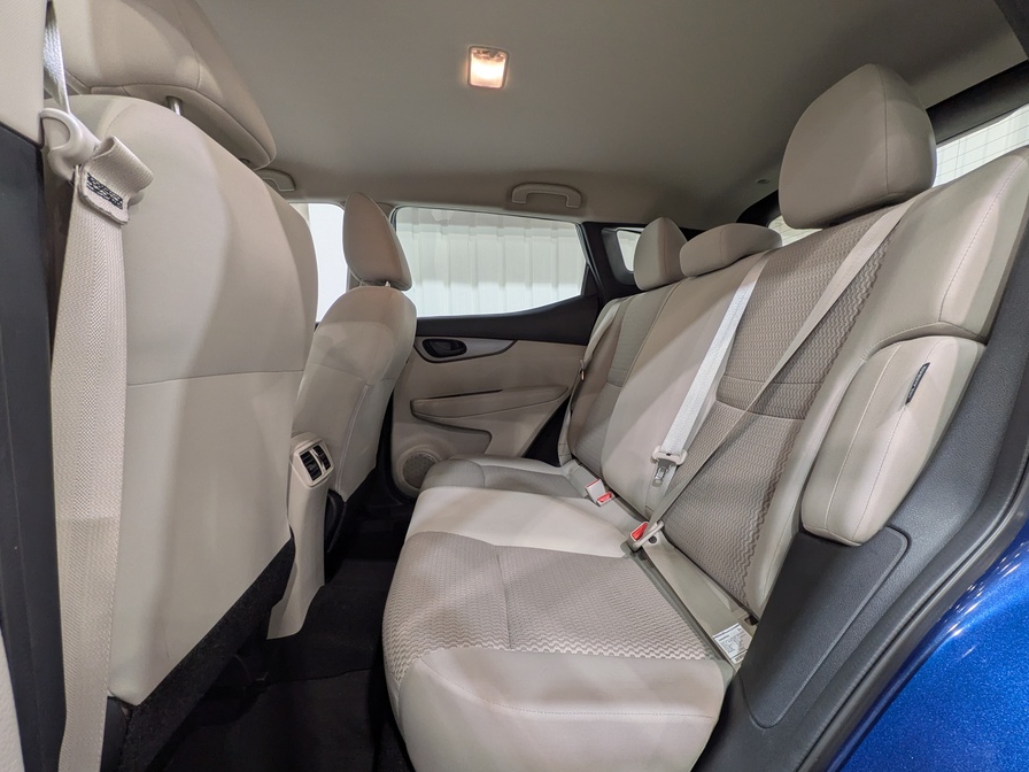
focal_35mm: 16
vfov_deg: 77.7
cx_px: 537
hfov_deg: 94.4
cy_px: 440
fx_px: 476
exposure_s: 1/24
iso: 58
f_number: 2.2
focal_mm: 1.83
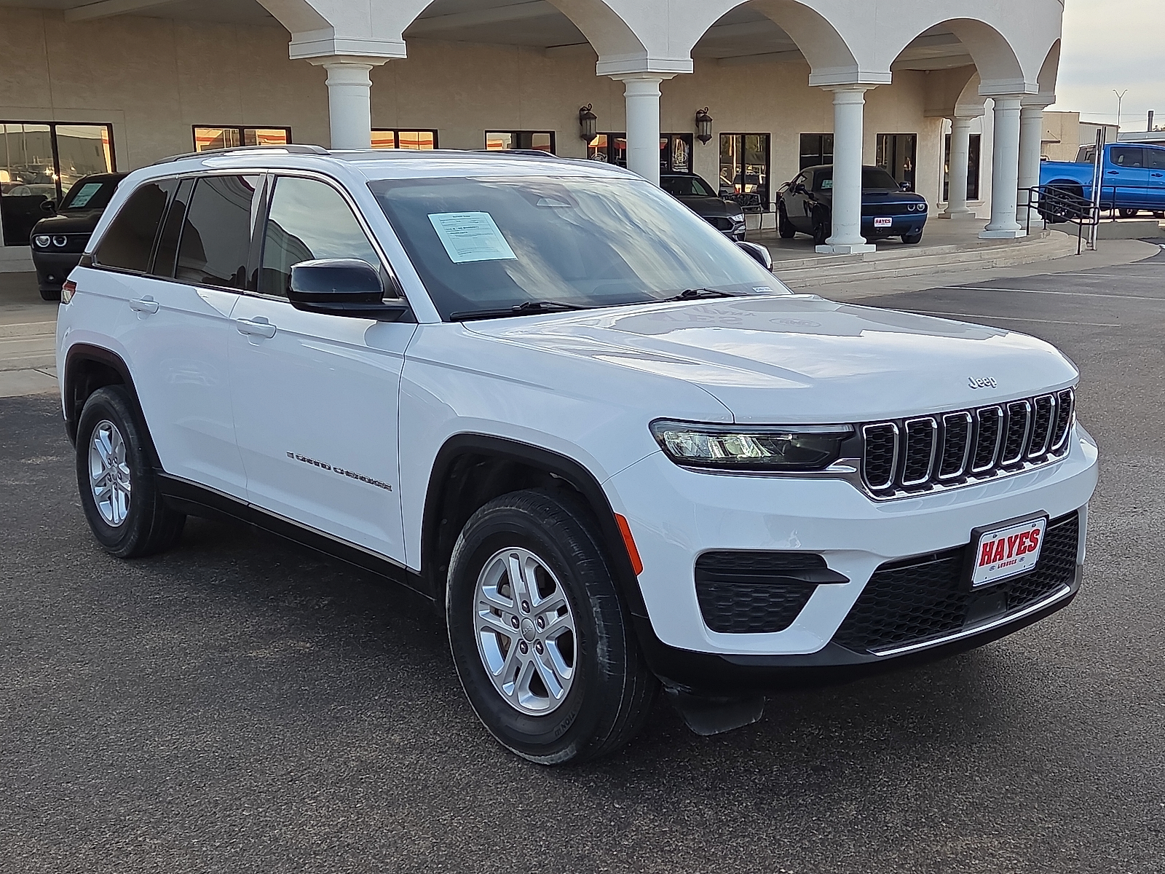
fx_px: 1346
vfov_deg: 36.0
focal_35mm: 40
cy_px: 437
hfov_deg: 46.8
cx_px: 582
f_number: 1.8
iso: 25
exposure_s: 1/526
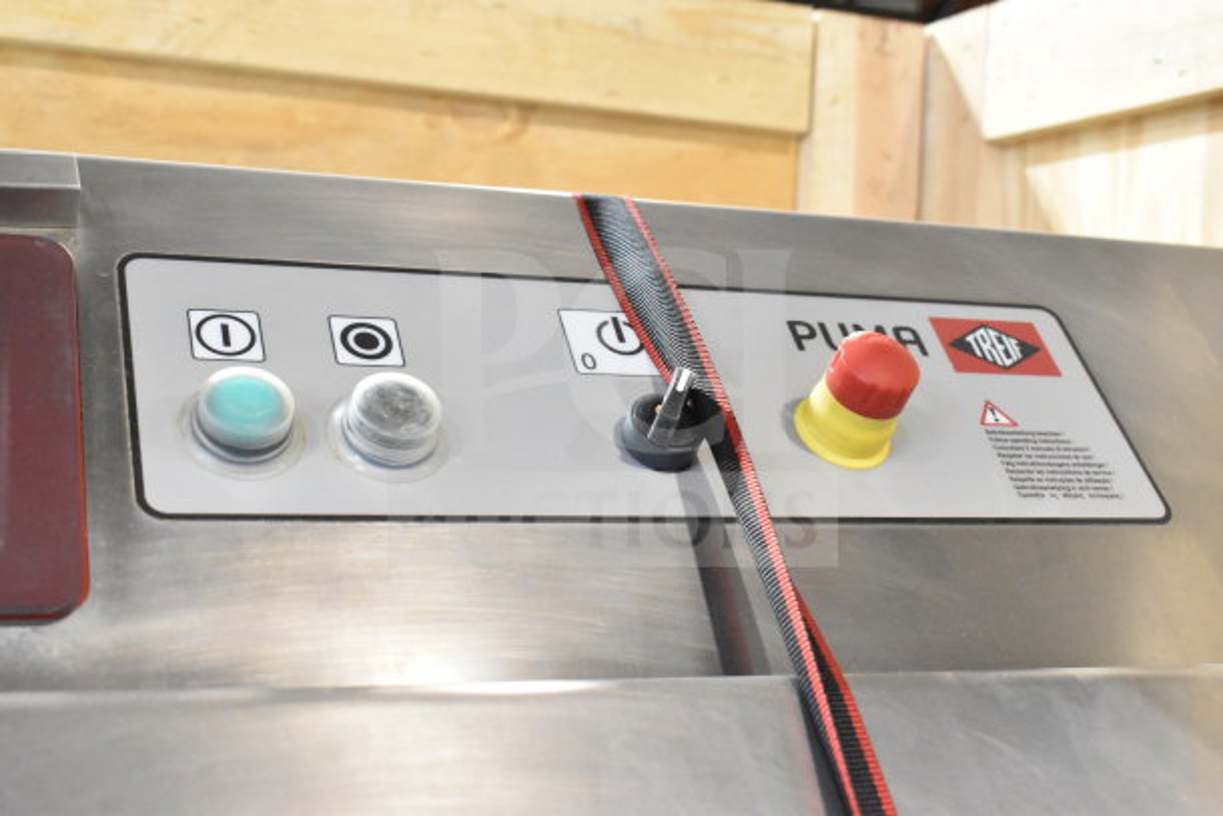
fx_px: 1733
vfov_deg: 26.5
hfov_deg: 38.9
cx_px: 612
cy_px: 408
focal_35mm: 51
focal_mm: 34
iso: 6400
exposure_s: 1/160
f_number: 6.3
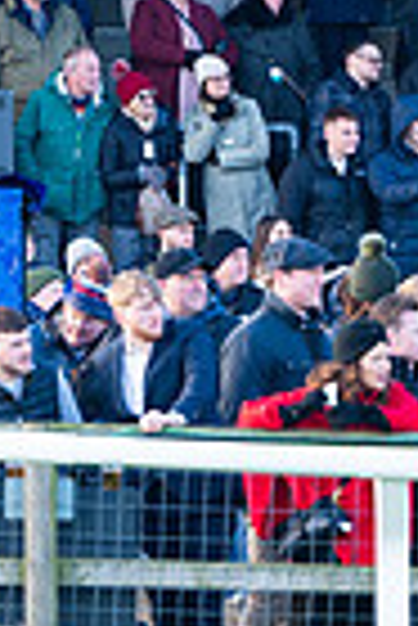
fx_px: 9033
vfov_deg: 4.0
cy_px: -45
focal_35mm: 520
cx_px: -706
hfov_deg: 2.6
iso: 320
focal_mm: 125
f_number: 3.5
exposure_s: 1/200
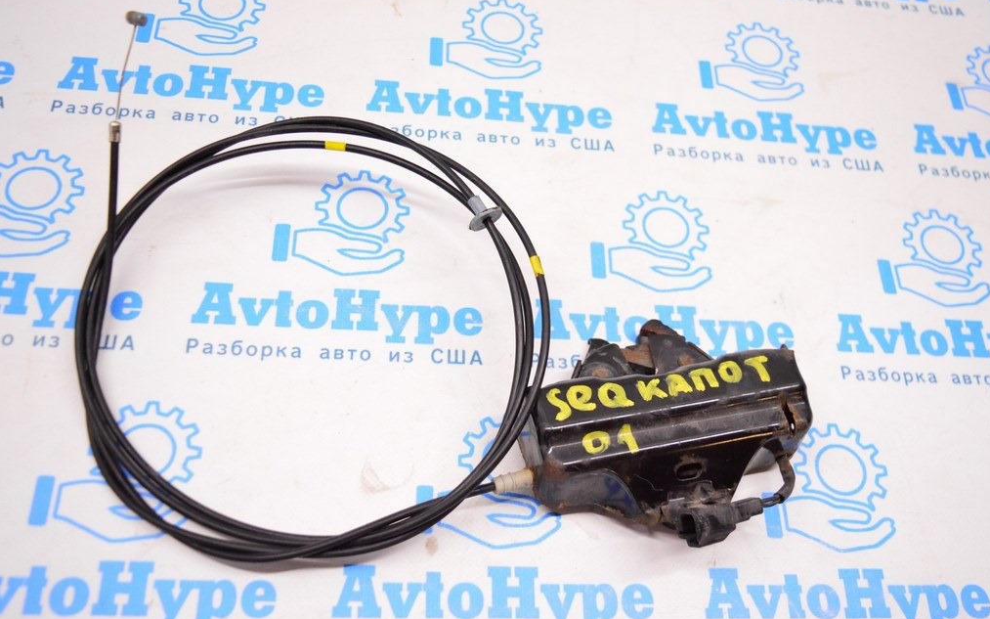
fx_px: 958
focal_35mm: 36
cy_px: 323
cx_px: 499
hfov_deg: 54.6
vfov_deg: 35.8
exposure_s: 1/320
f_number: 3.8
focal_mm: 23
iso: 3200
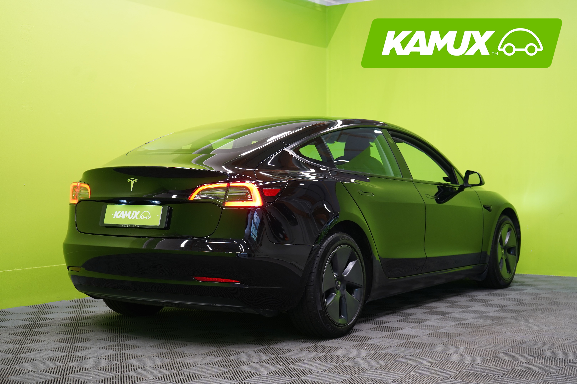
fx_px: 833
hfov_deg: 38.2
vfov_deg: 26.0
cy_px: 192
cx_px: 288
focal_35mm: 52
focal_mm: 52
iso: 400
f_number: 5
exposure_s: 1/25
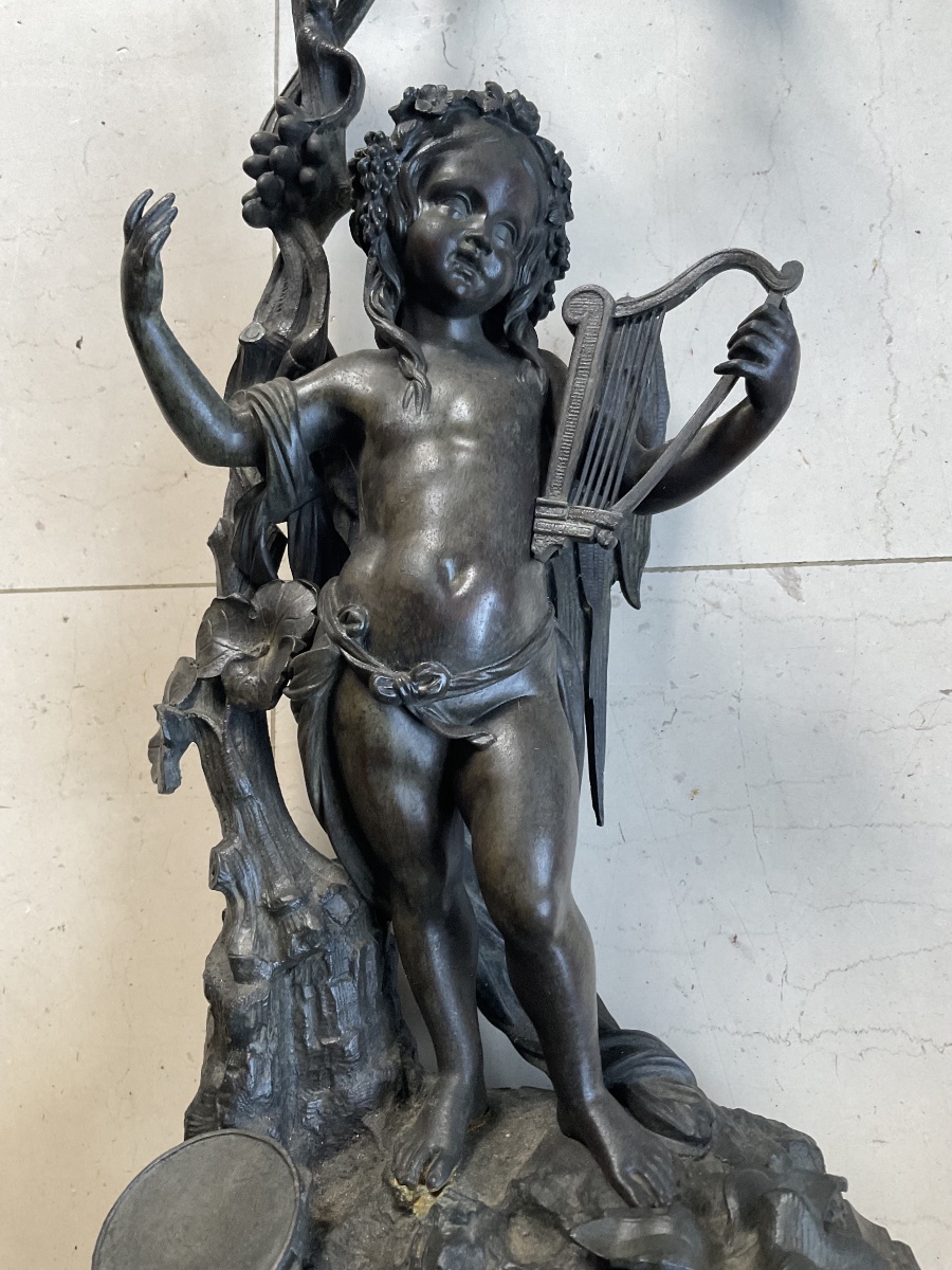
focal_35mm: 29
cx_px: 476
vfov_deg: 61.7
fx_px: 1063
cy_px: 635
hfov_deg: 48.2
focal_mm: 3
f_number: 1.8
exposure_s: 1/60
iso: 100
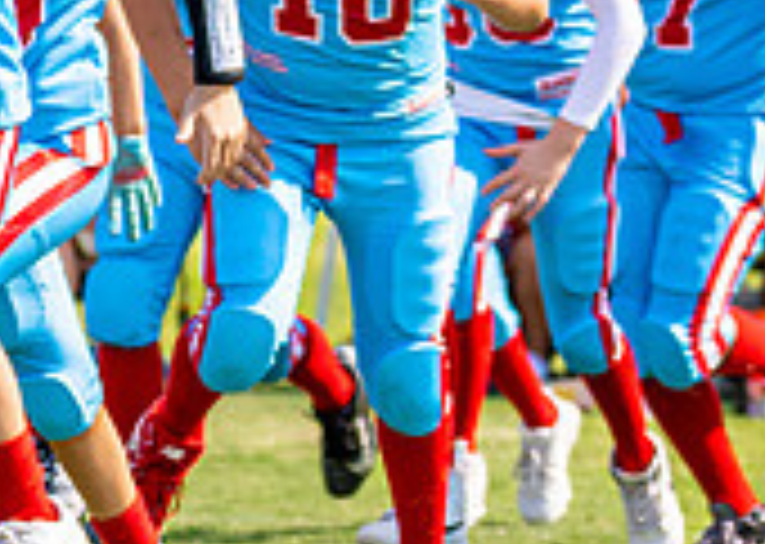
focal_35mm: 360
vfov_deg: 4.0
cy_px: -17
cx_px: 102
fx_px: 7812
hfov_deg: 5.6
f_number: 2.8
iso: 160
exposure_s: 1/2000
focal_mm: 70
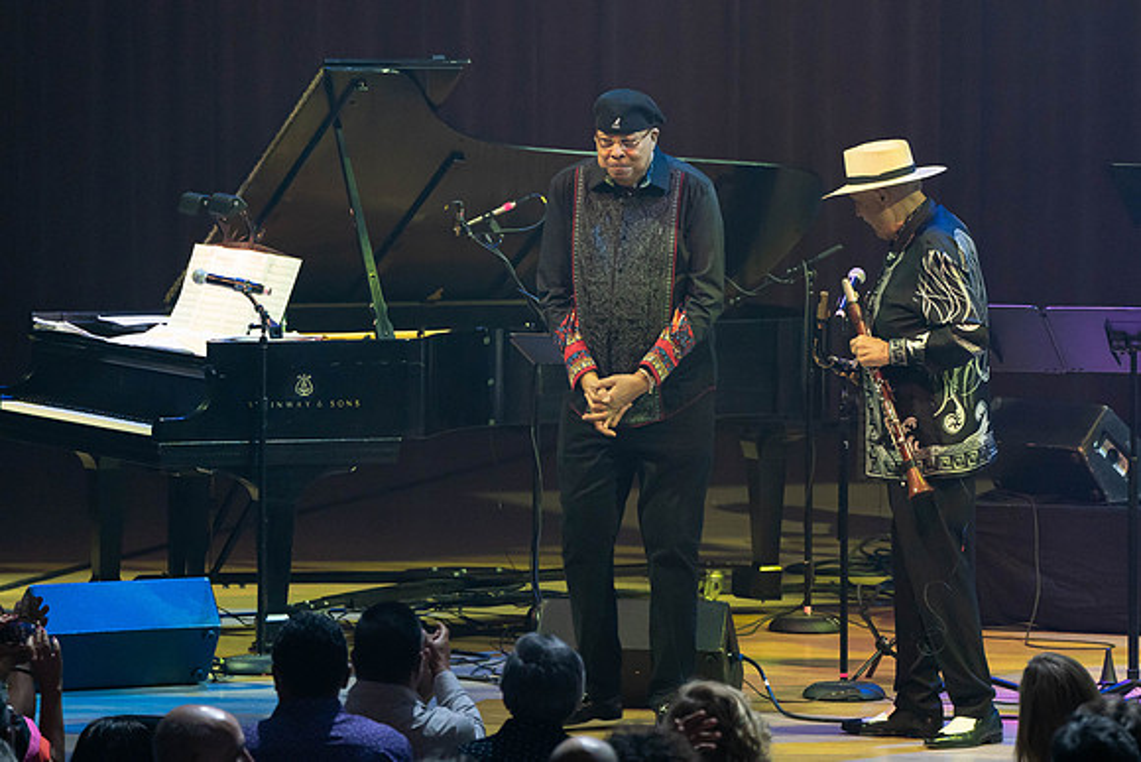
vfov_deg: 4.1
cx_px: 706
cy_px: 291
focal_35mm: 332
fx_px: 10513
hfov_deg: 6.2
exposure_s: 1/160
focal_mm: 268
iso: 2500
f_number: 5.6
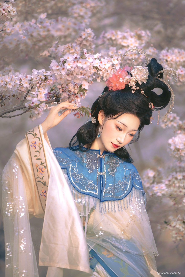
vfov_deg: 11.1
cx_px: 92
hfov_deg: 7.4
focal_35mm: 186
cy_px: 138
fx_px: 1433
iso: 100
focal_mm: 187
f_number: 2.8
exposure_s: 1/250
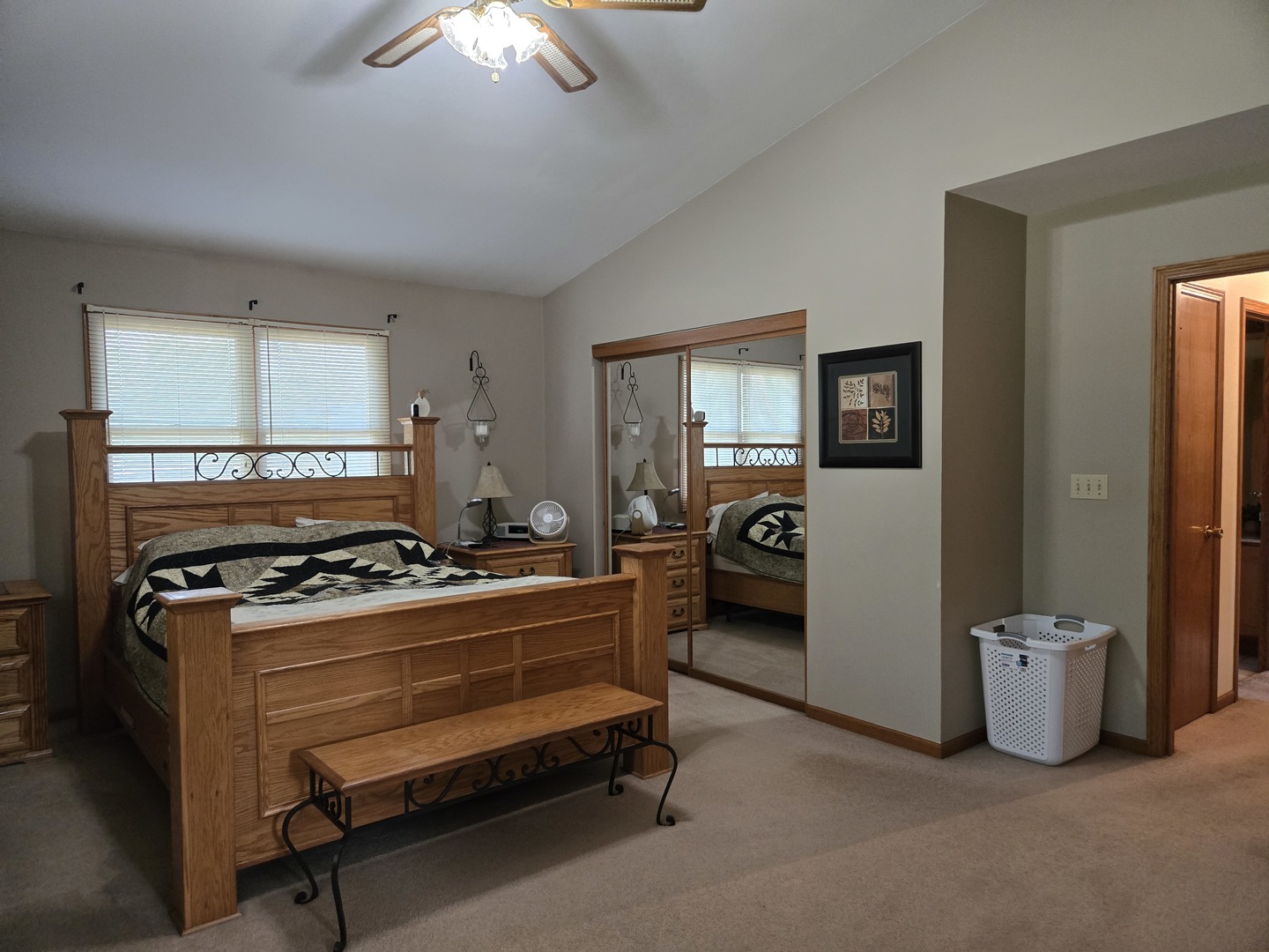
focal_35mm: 23
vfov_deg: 58.9
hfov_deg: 73.9
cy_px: 476
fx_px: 843
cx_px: 634
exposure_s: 1/120
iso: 500
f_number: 1.8
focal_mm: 5.4
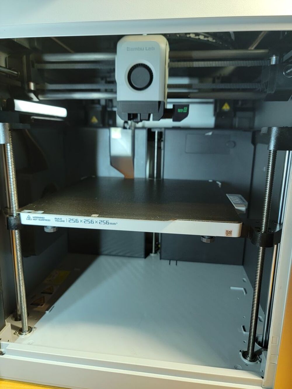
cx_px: 146
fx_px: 270
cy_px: 194
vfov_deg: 71.6
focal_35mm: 24
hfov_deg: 56.8
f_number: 1.8
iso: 250
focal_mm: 6.7
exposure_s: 1/100
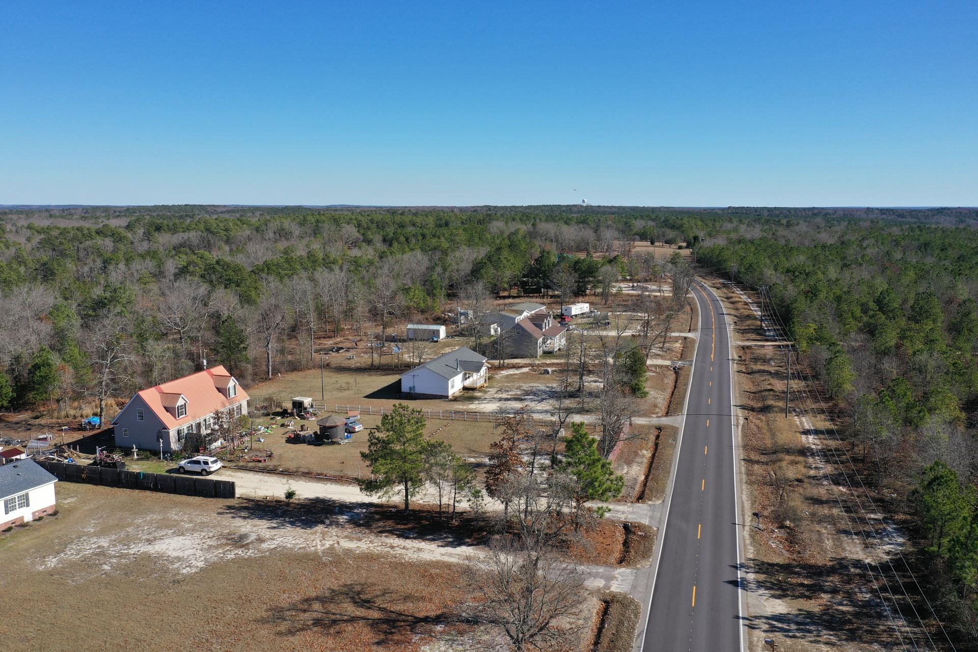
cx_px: 489
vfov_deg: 46.4
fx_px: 761
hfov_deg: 65.5
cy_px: 326
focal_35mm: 28
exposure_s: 1/500
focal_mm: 10.26
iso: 100
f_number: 5.6
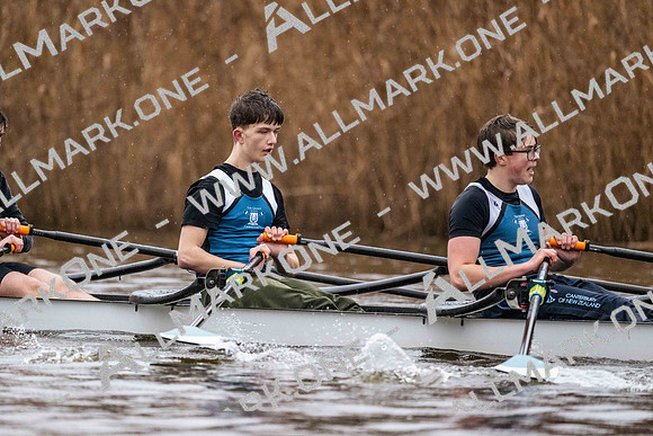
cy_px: 218
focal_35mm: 400
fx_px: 7257
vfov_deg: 3.4
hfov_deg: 5.2
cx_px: 326
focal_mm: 400
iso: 6400
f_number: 4.5
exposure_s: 1/1600
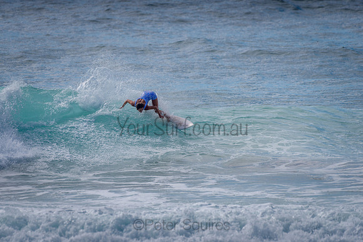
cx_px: 143
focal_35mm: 613
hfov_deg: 3.4
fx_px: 6184
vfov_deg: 2.2
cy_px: 95
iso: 100
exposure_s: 1/2000
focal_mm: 500
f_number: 5.6
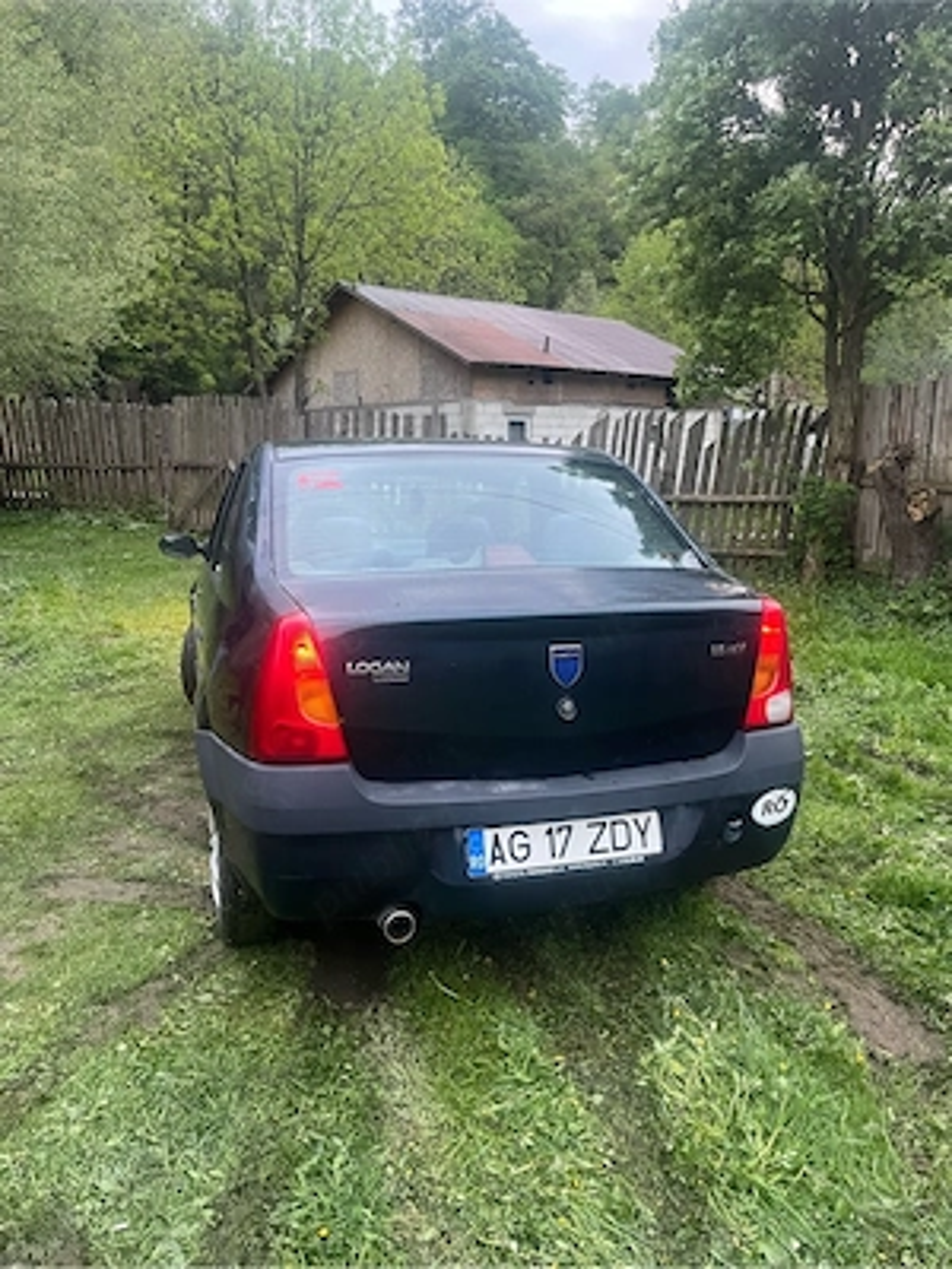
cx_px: 476
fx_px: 953
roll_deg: +1.4
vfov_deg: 67.3
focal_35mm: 26
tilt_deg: -12.0
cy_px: 634
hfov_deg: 53.1
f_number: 1.6
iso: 160
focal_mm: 5.1
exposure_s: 1/60
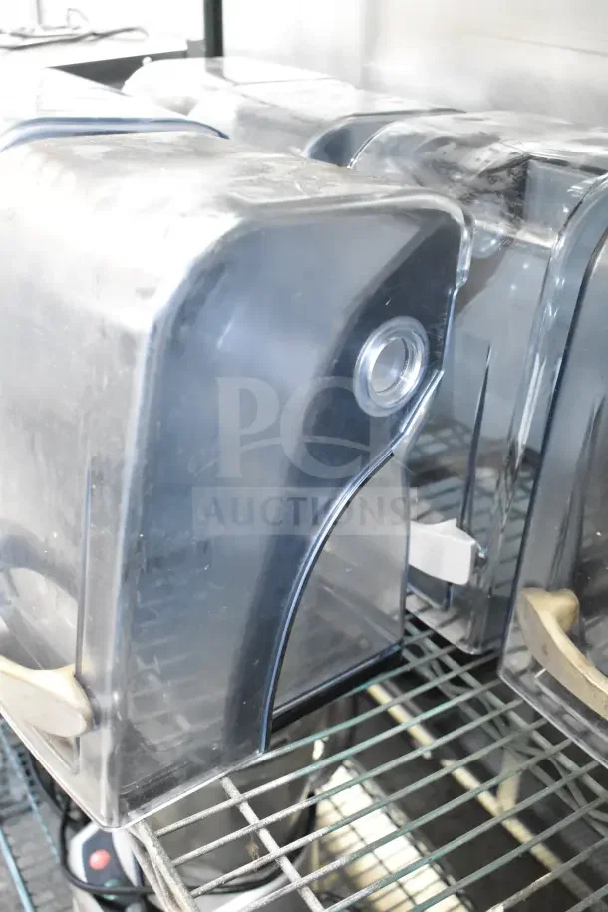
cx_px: 304
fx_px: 912
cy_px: 456
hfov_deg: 36.9
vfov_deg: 53.1
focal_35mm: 36
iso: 6400
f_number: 4
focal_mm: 24
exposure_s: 1/60
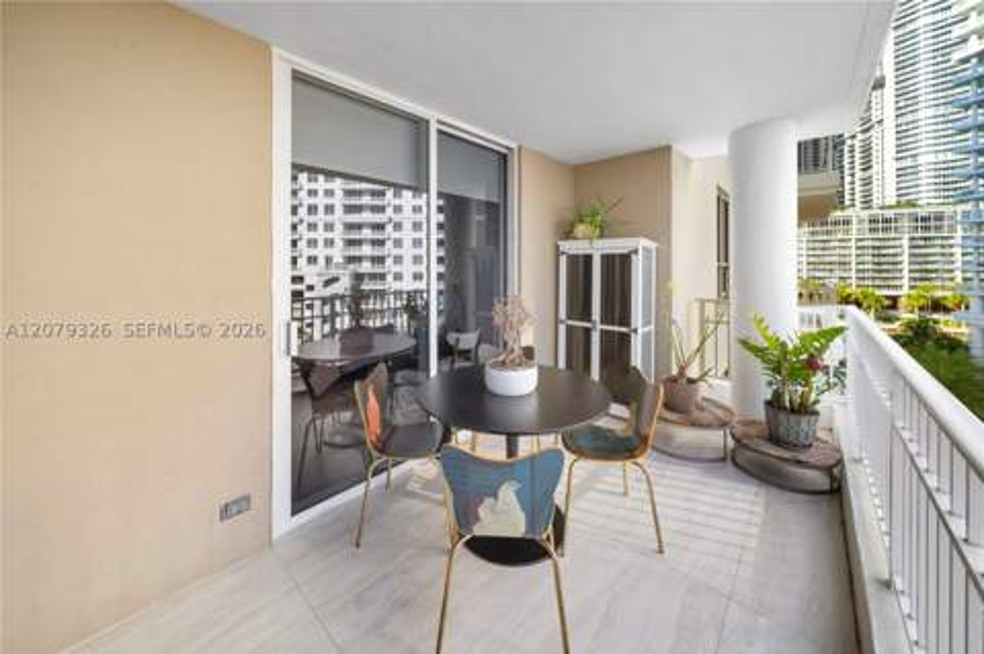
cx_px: 492
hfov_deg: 112.7
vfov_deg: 89.9
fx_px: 328
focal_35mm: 12
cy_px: 327
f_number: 8
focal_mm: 12
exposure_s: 1/250
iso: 320
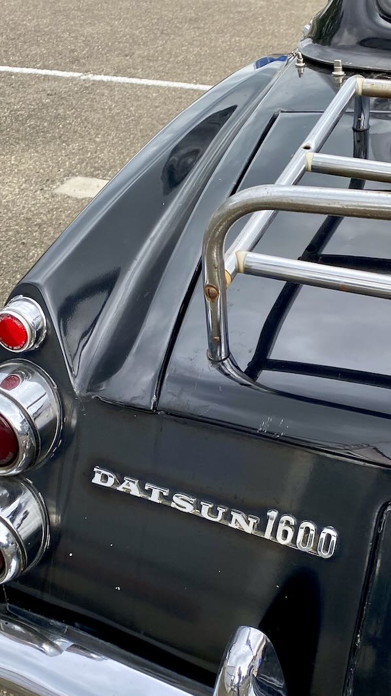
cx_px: 192
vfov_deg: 45.3
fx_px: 830
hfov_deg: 26.5
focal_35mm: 45
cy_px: 405
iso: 32
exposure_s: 1/685
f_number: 1.8
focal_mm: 4.25
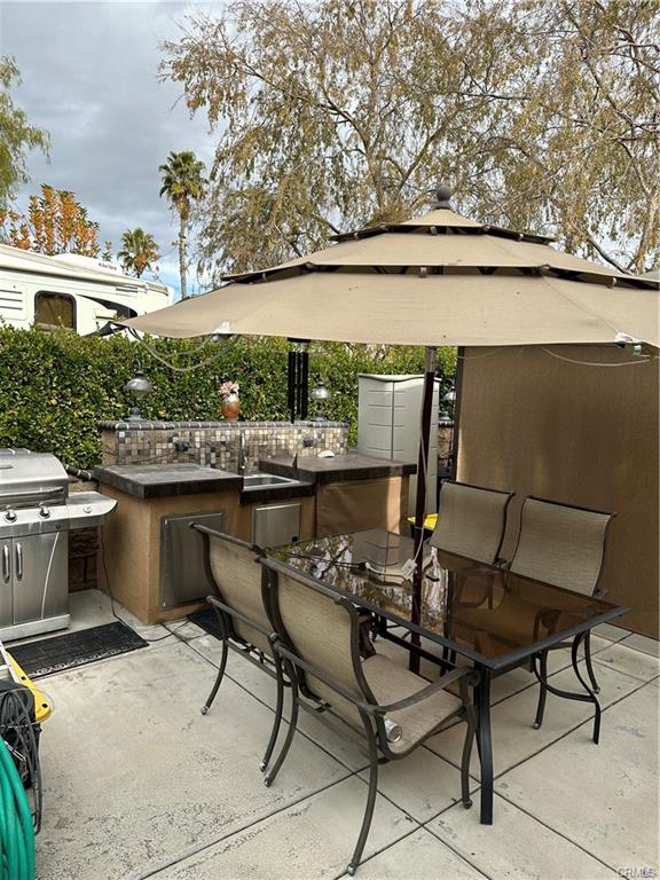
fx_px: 610
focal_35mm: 24
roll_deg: -2.1
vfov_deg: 71.6
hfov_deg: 56.8
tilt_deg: -4.2
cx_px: 330
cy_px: 440
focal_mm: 6.86
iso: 80
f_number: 1.78
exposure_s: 1/2591
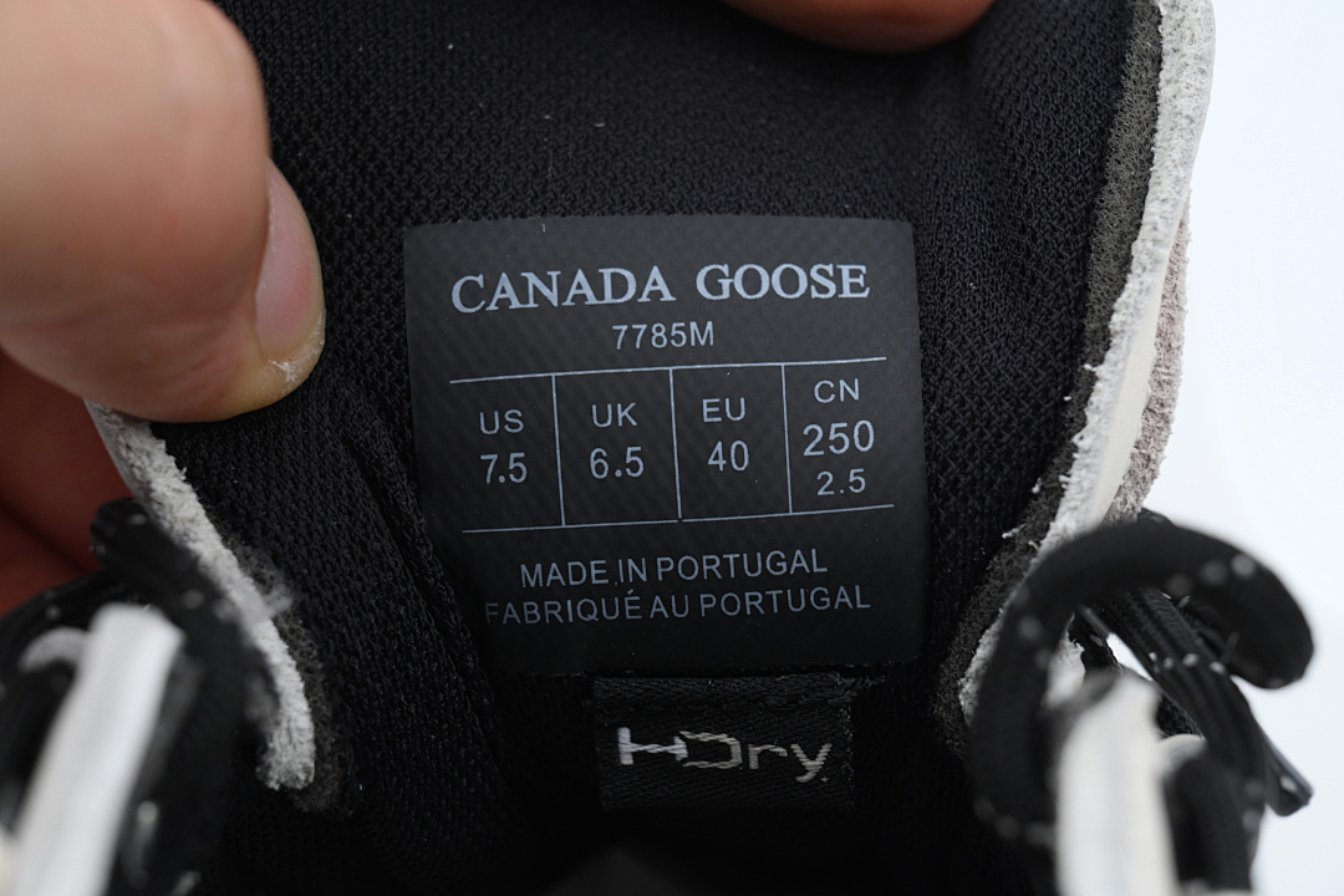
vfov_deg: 11.4
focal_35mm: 120
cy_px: 448
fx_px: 4480
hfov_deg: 17.1
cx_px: 672
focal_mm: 120
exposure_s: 1/125
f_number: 11
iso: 800
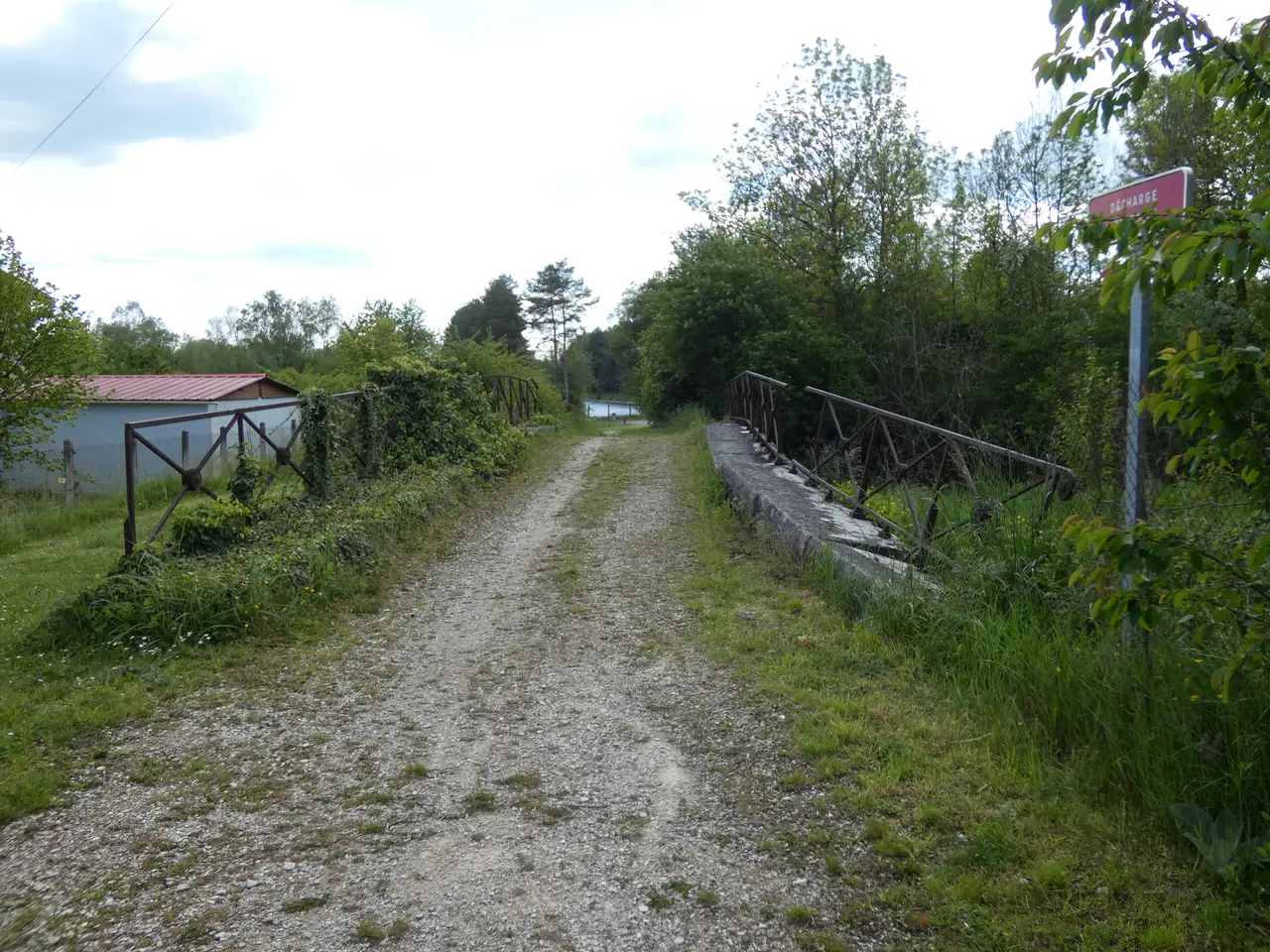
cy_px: 476
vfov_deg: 45.4
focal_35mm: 31
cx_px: 635
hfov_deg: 58.4
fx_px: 1137
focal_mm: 5.5
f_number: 3.3
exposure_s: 1/400
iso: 80
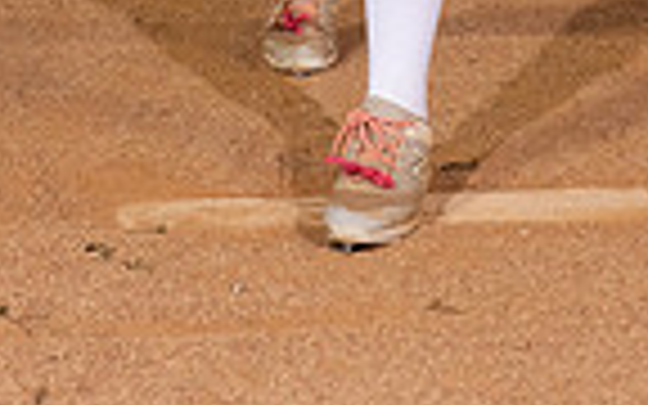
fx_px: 2808
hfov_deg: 13.2
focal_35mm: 159
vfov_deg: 7.6
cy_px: -590
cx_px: 338
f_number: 6.3
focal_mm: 50
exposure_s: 1/500
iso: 1000
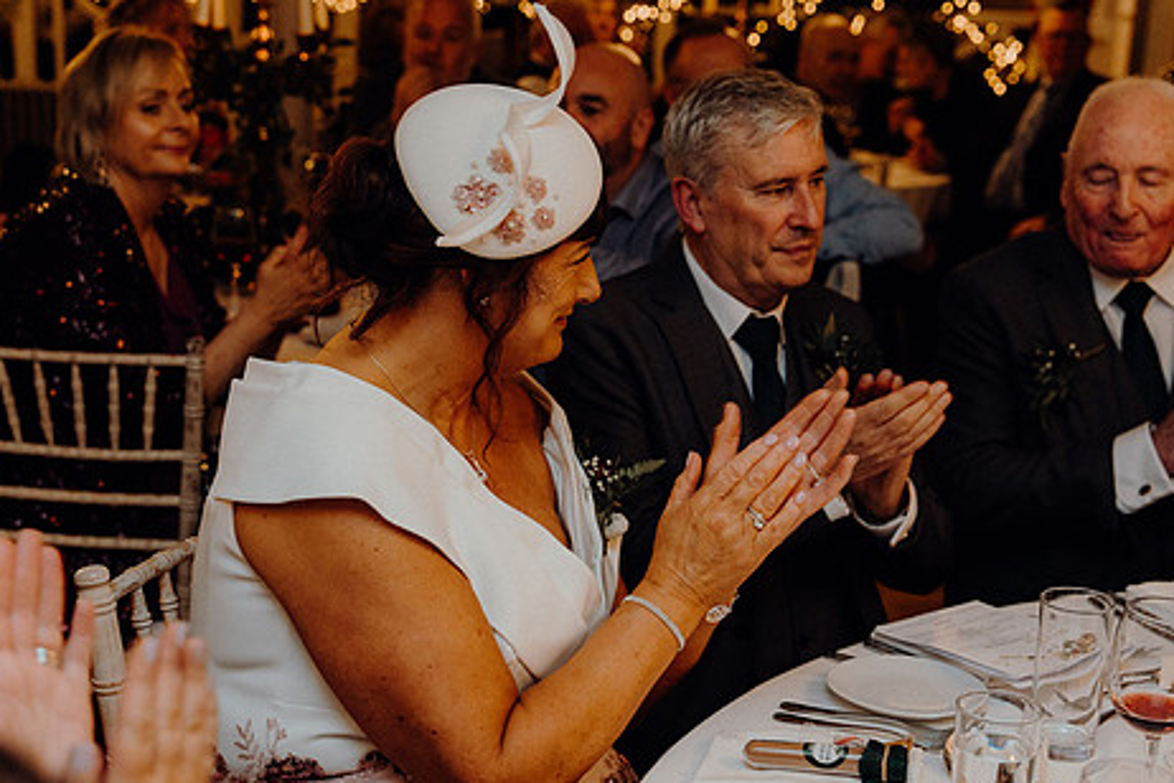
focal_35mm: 59
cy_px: 469
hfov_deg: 33.9
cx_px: 597
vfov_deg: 23.0
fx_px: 1924
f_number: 3.5
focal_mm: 47
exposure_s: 1/160
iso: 2500
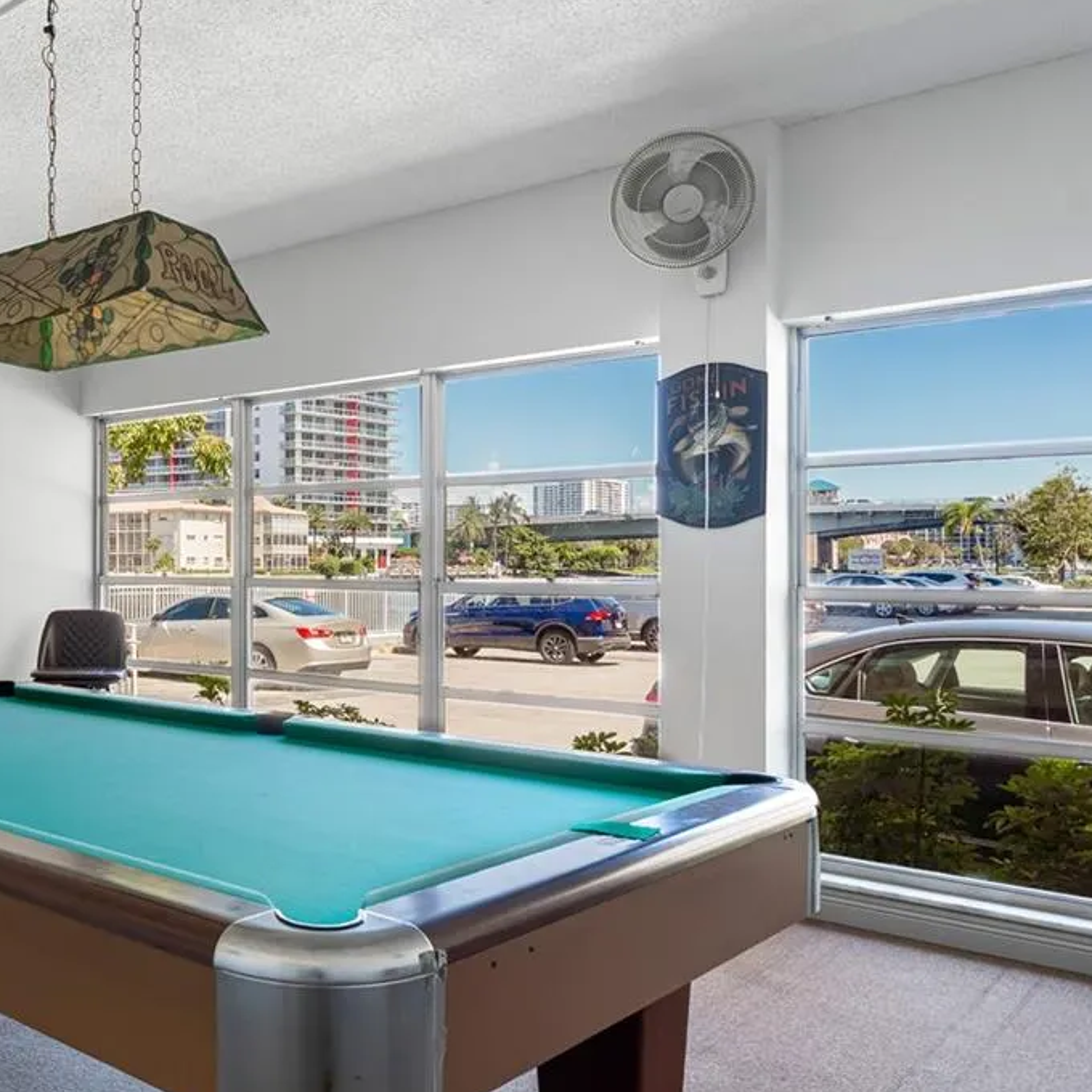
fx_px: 1142
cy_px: 556
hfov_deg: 47.6
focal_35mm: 32
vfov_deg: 51.1
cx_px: 180
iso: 100
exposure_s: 1/5
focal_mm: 16
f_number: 8
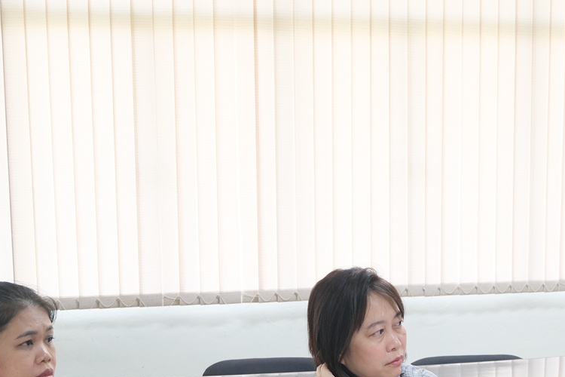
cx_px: 366
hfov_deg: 27.9
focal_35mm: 72
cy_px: 341
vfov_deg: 18.6
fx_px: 1130
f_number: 4.4
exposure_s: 1/30
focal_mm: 24.2
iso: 640
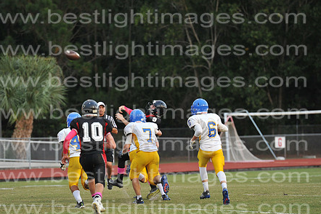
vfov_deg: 5.4
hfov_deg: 8.0
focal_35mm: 256
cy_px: 130
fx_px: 2281
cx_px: 145
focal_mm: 195
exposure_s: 1/320
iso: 1250
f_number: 3.5
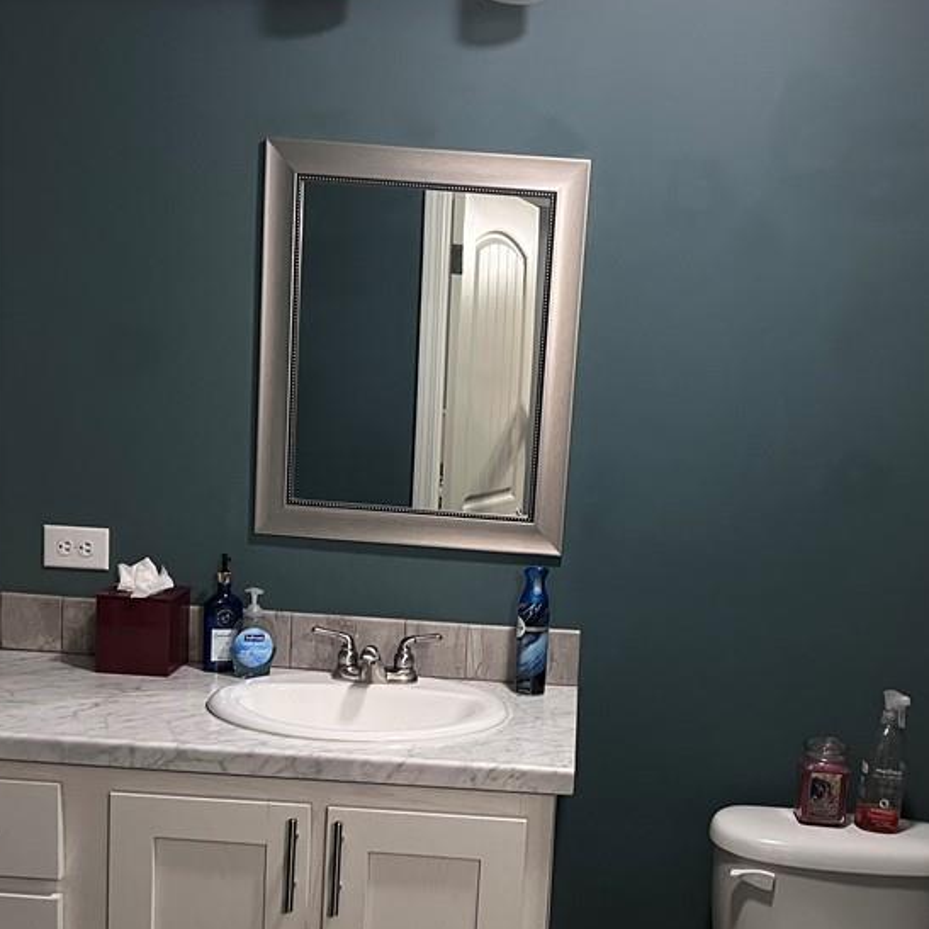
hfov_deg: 39.1
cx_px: 543
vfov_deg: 38.9
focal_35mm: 43
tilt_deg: -9.5
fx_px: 1306
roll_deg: -4.2
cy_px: 581
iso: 400
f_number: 1.5
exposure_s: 1/40
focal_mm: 5.7
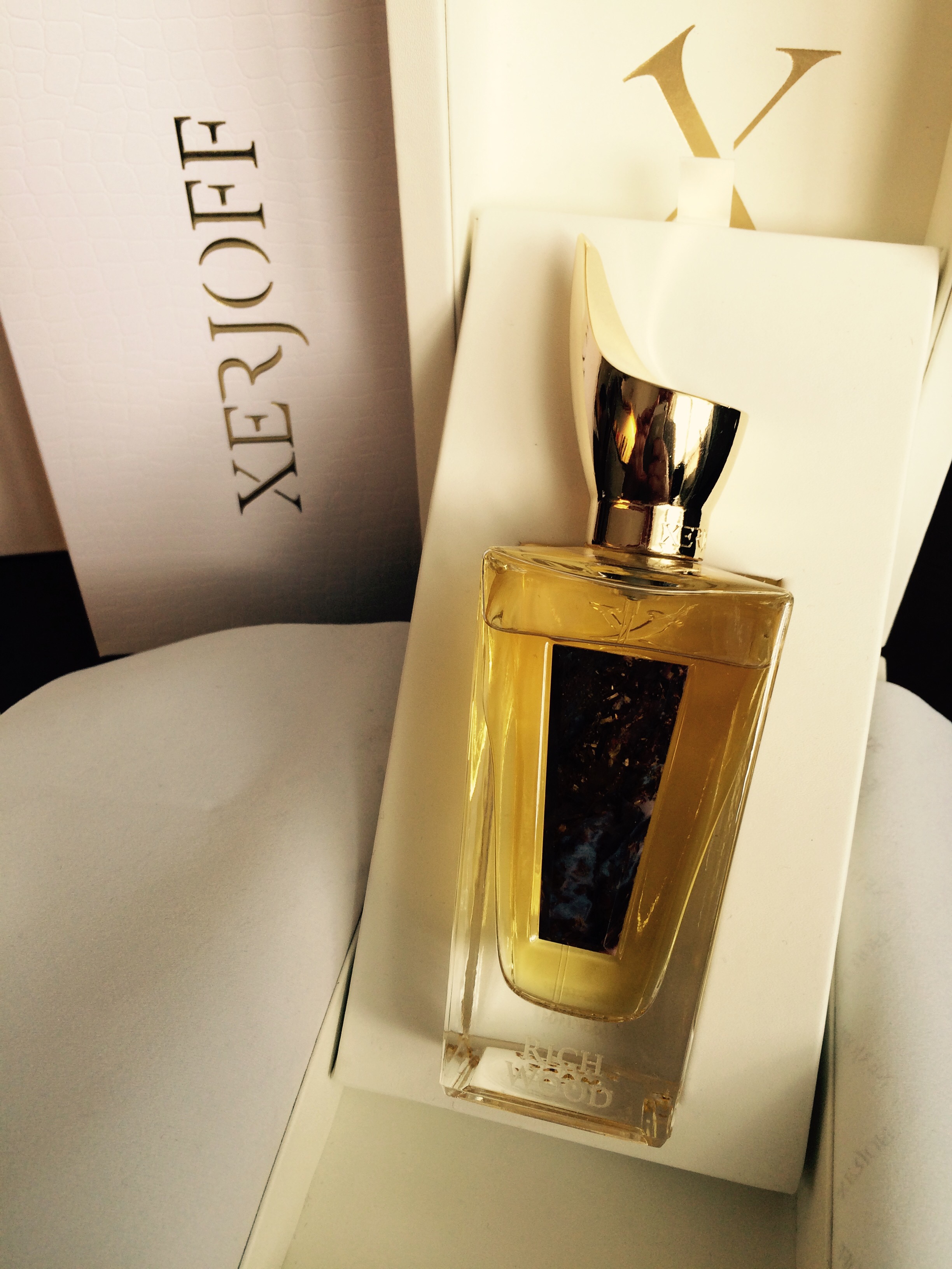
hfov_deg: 48.2
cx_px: 476
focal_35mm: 29
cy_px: 634
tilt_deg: -40.6
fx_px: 1063
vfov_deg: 61.7
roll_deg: +1.4
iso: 40
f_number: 2.2
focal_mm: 4.15
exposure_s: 1/50
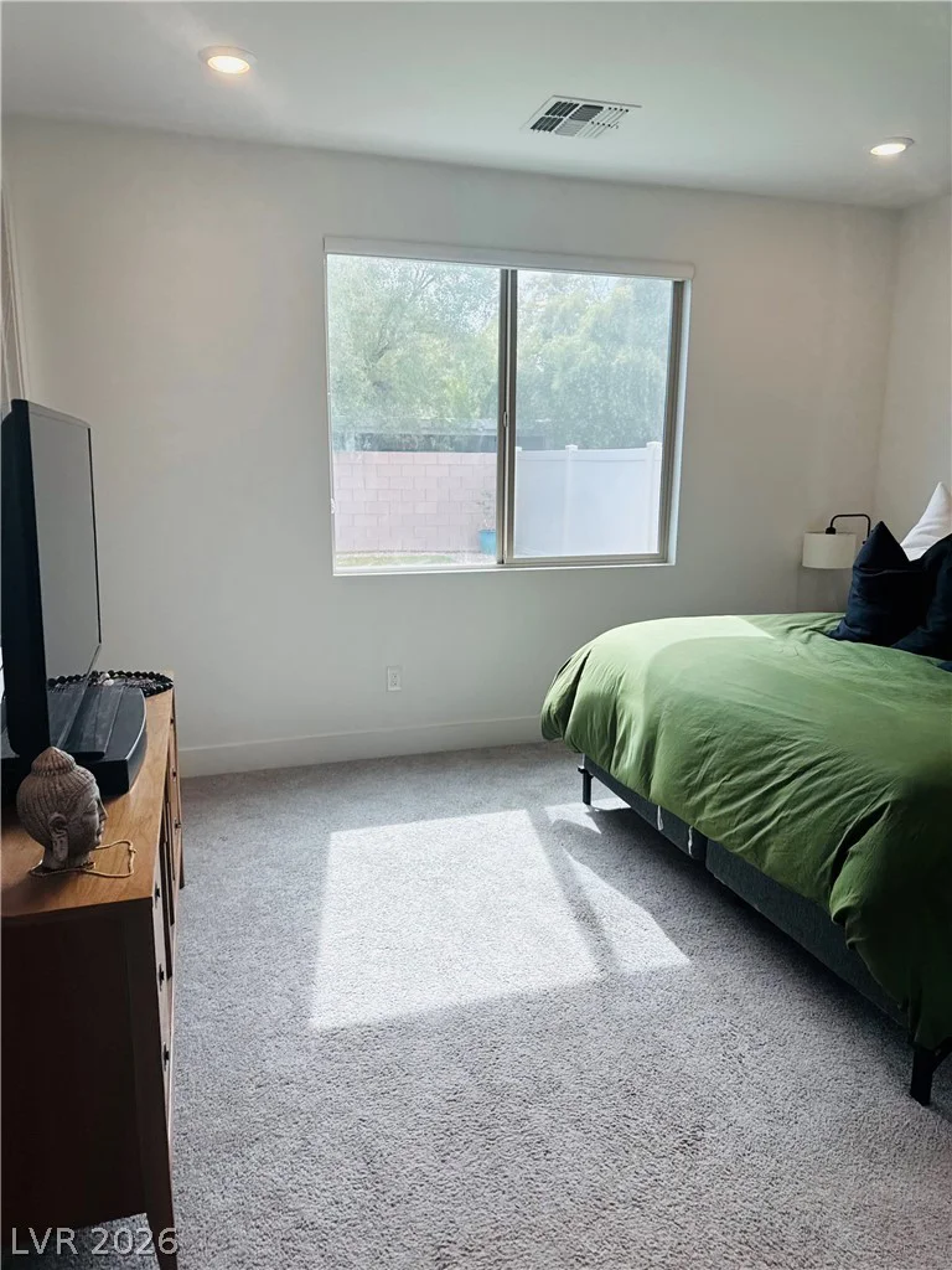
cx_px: 476
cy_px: 635
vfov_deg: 71.6
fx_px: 880
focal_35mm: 24
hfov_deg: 56.8
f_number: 1.78
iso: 80
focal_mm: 6.76
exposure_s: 1/430
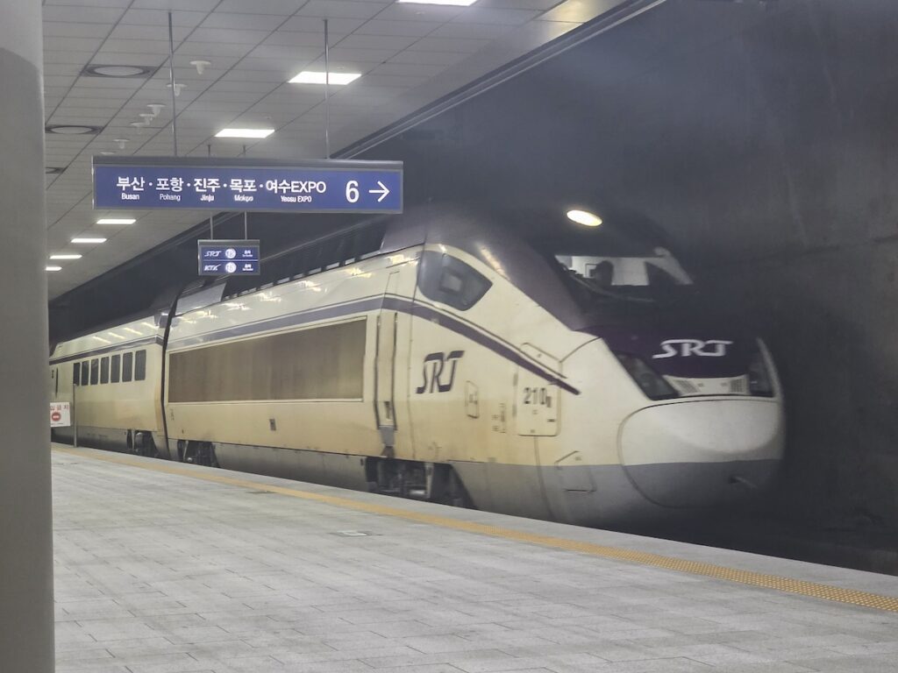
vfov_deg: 21.3
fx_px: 1790
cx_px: 449
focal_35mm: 69
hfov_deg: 28.2
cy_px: 336
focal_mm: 7.9
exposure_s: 1/60
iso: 320
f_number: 2.4
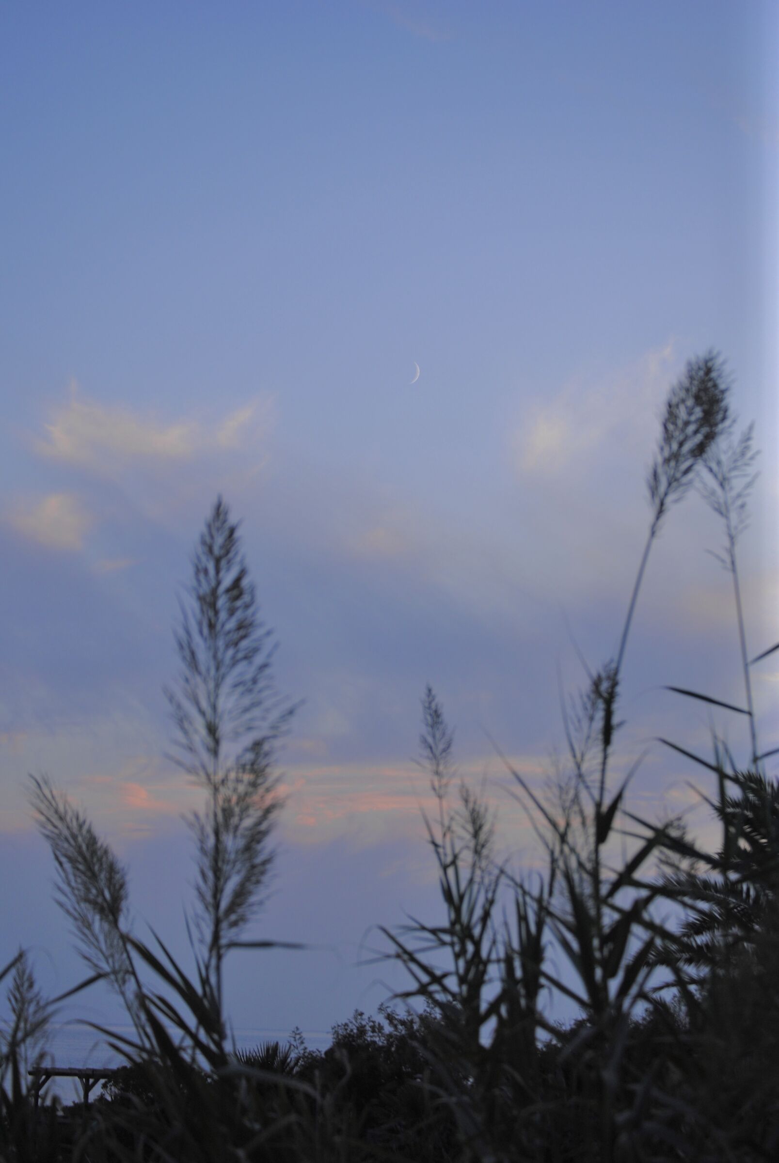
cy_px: 582
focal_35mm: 82
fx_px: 2670
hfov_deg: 16.6
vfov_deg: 24.6
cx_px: 390
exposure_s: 1/200
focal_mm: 55
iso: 200
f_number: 5
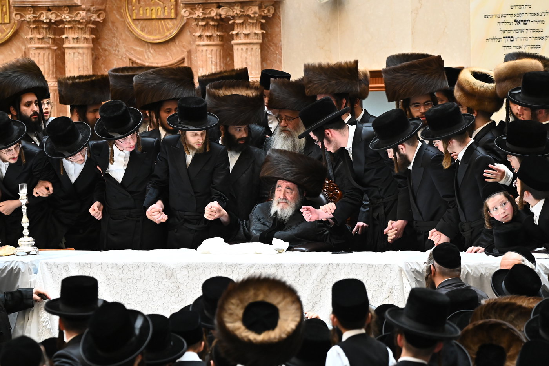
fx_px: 3964
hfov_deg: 7.9
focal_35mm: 260
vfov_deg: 5.3
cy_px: 183
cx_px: 274
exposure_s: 1/125
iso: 5000
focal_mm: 260
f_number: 7.1
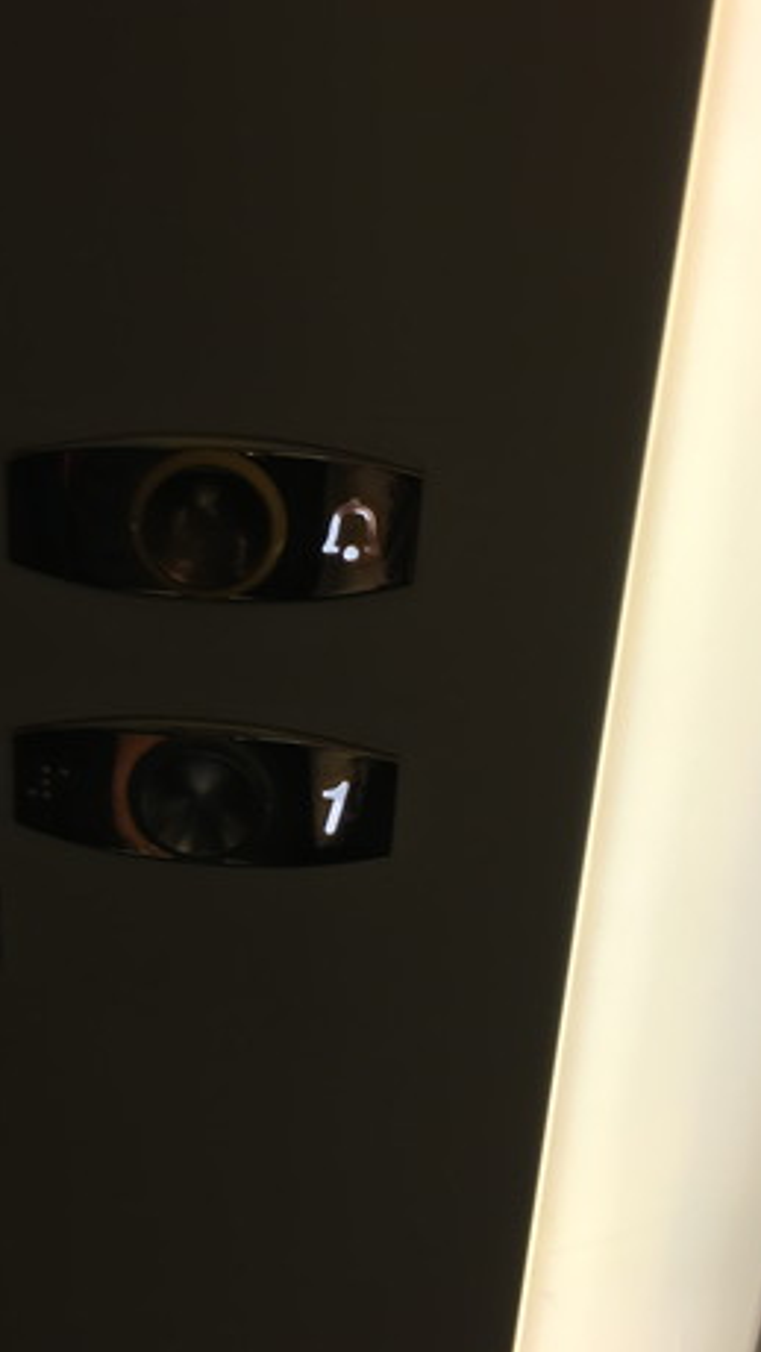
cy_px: 676
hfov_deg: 26.0
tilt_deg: -26.6
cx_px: 41
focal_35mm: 44
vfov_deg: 46.4
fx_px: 1577
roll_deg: +1.5
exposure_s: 1/100
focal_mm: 4.15
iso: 40
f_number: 2.2
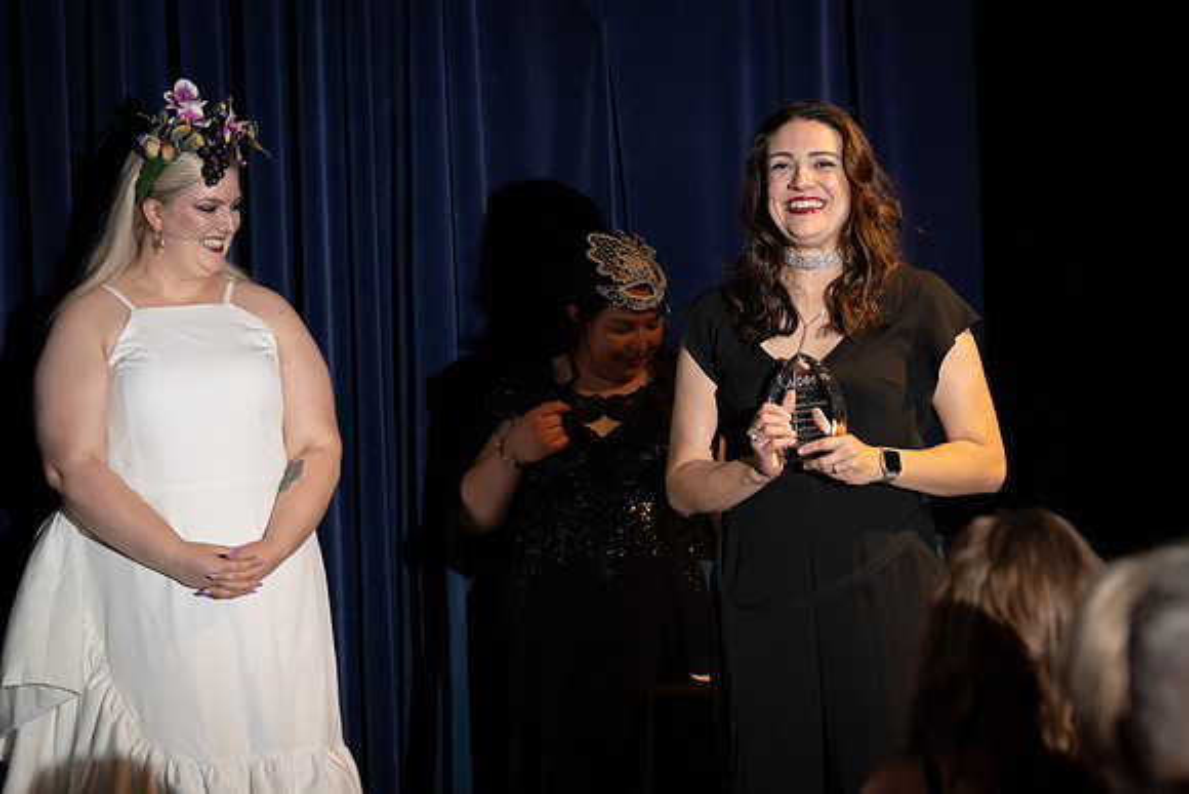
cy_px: 270
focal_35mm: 198
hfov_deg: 10.4
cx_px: 785
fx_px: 6540
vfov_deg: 6.9
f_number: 5
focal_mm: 150
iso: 2500
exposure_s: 1/200
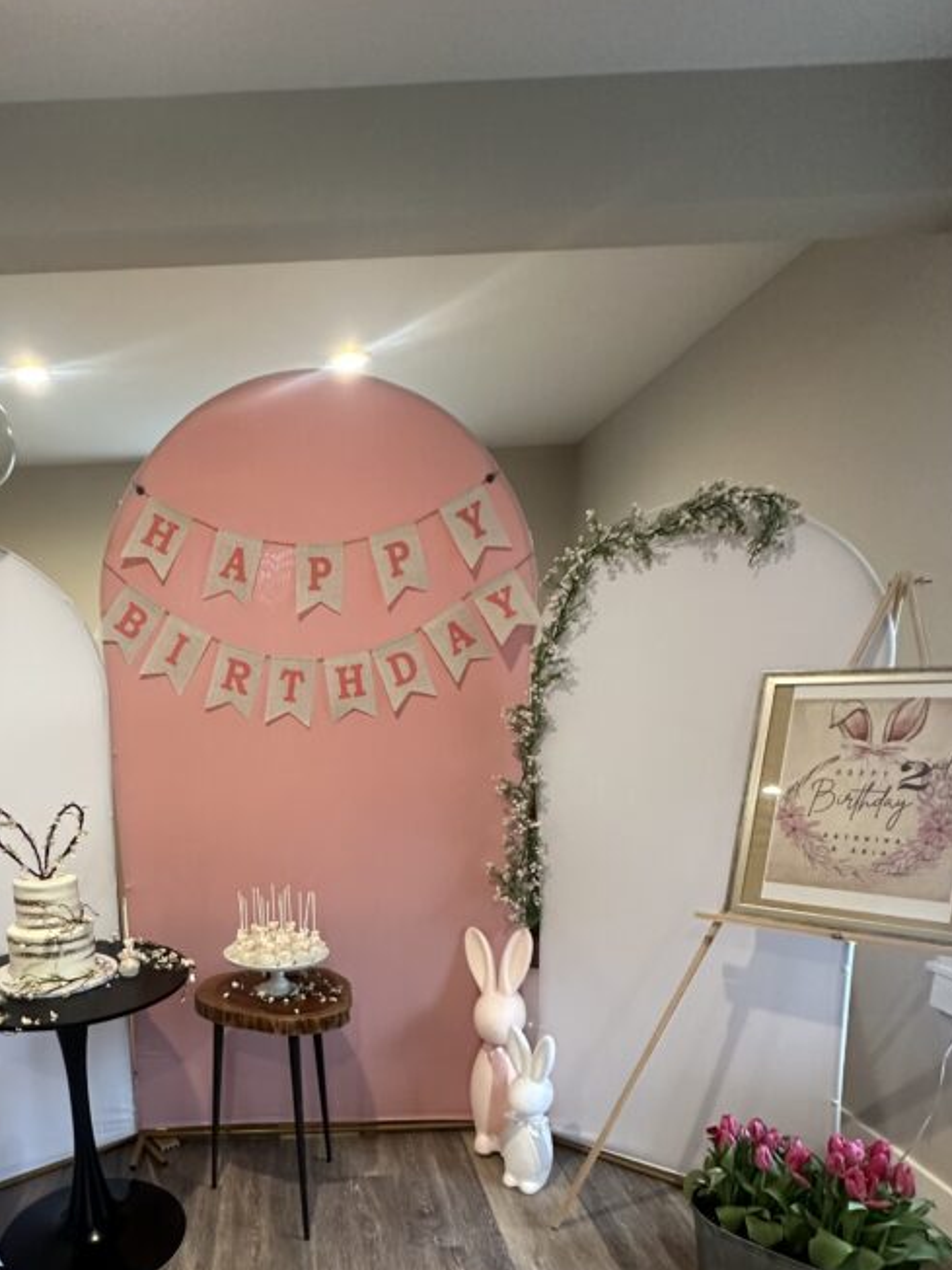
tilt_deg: -11.8
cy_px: 882
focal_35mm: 22
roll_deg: +1.7
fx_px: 807
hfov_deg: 58.9
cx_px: 278
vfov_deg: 73.2
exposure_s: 1/60
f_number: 2.2
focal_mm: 2.22
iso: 400
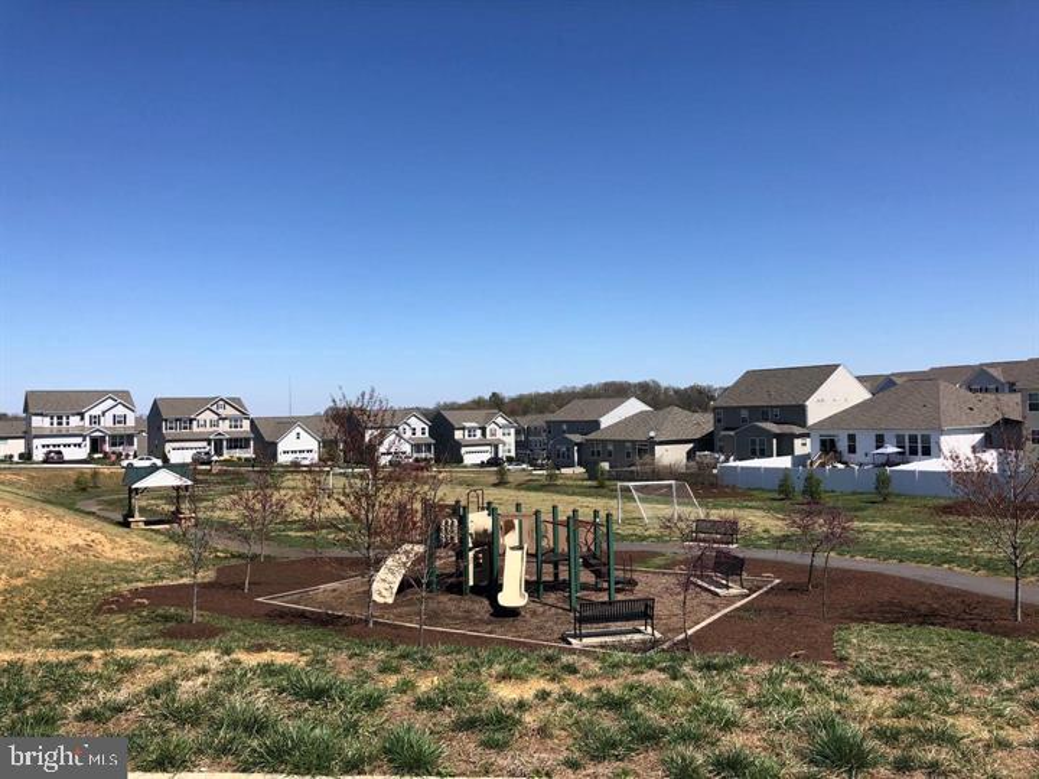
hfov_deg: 63.4
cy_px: 390
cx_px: 520
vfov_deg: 49.7
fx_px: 840
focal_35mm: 28
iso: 20
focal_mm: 4
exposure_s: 1/2667
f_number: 1.8
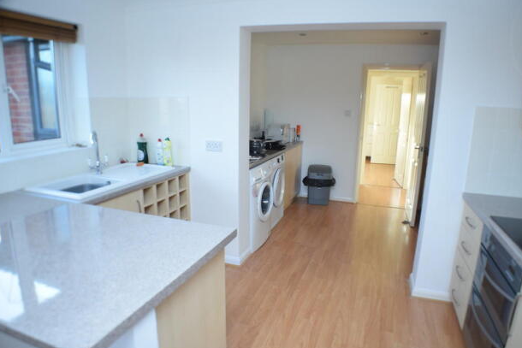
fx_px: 421
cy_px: 178
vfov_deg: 45.0
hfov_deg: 63.6
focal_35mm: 29
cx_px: 273
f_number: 4
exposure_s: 1/60
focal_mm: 18
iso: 400
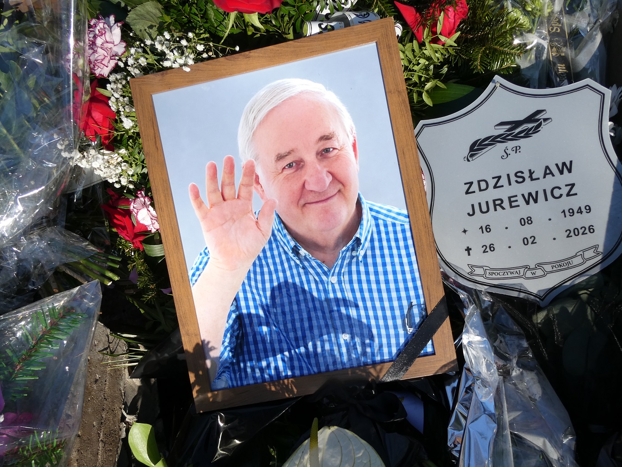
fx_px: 503
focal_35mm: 28
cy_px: 265
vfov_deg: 49.6
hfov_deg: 63.4
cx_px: 295
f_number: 3.3
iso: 80
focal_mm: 4.3
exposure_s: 1/500
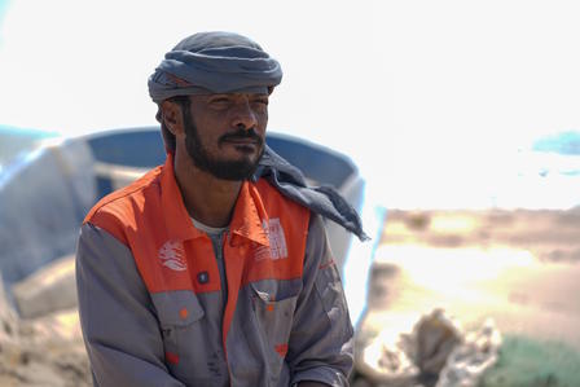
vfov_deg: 15.2
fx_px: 1450
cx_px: 290
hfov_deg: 22.6
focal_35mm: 90
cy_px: 194
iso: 50
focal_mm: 90
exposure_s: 1/400
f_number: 3.5
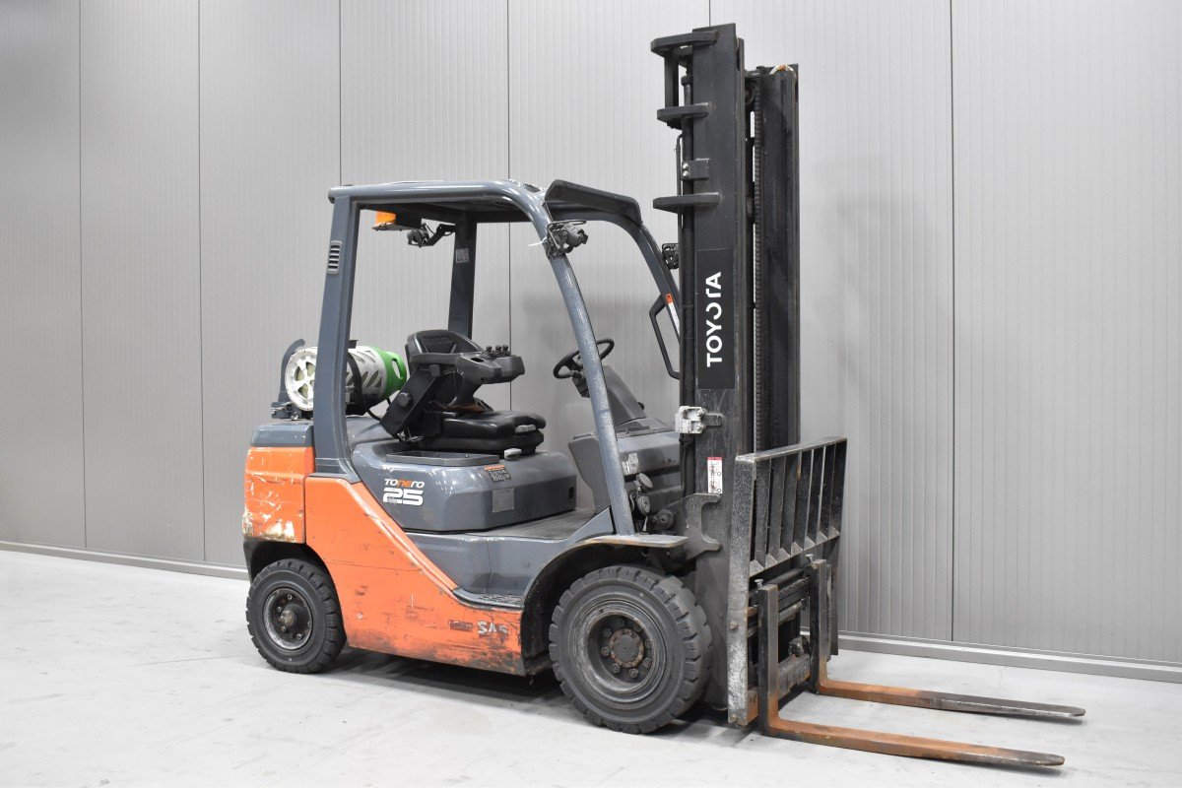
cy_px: 394
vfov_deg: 38.4
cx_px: 591
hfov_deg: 55.1
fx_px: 1133
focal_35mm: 34
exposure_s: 1/25
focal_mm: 23
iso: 1600
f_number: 5
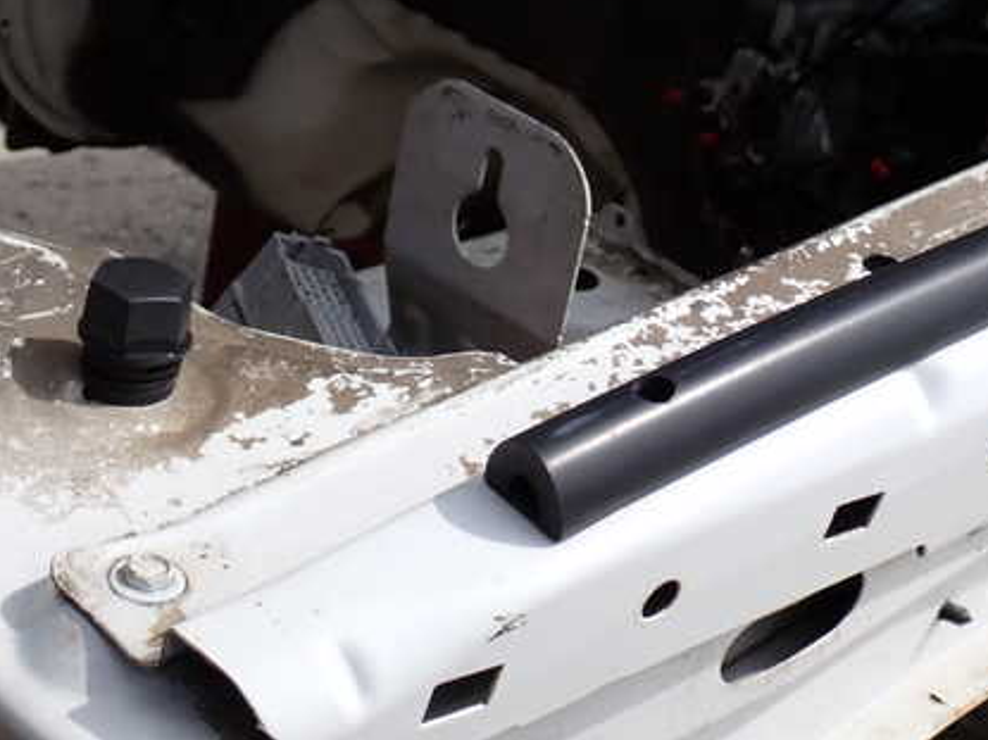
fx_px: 1940
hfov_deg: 28.3
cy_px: 421
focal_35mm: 68
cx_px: 709
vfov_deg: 21.6
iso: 100
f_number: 4.5
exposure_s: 1/800
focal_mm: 8.4
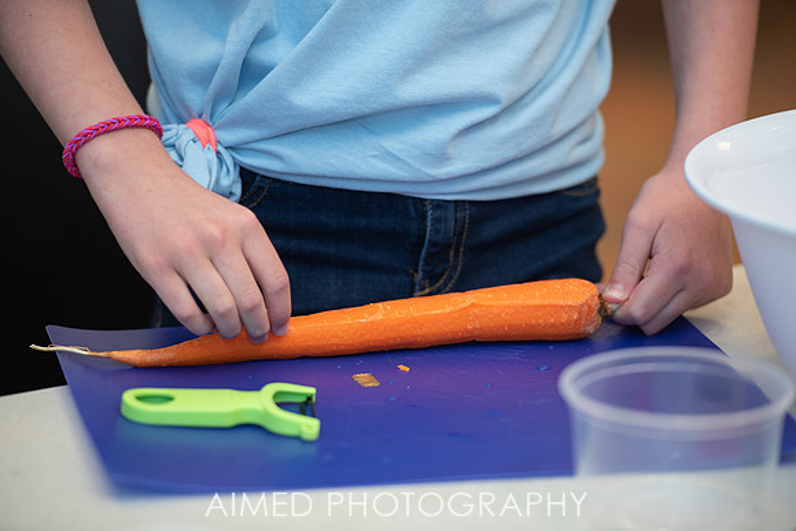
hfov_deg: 10.3
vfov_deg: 6.9
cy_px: 266
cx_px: 398
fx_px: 4423
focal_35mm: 200
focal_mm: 200
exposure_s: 1/200
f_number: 2.8
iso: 640
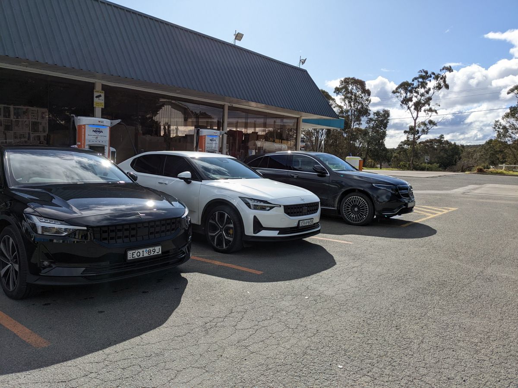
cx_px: 259
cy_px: 194
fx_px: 404
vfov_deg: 51.4
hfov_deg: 65.3
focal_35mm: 27
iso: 52
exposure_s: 1/3344
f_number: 1.73
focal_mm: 4.38
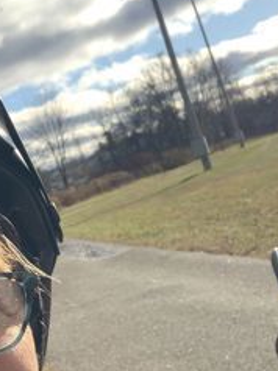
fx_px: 847
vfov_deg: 24.7
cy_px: 210
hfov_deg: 18.5
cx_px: 59
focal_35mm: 79
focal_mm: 2.87
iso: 16
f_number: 2.2
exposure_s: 1/492
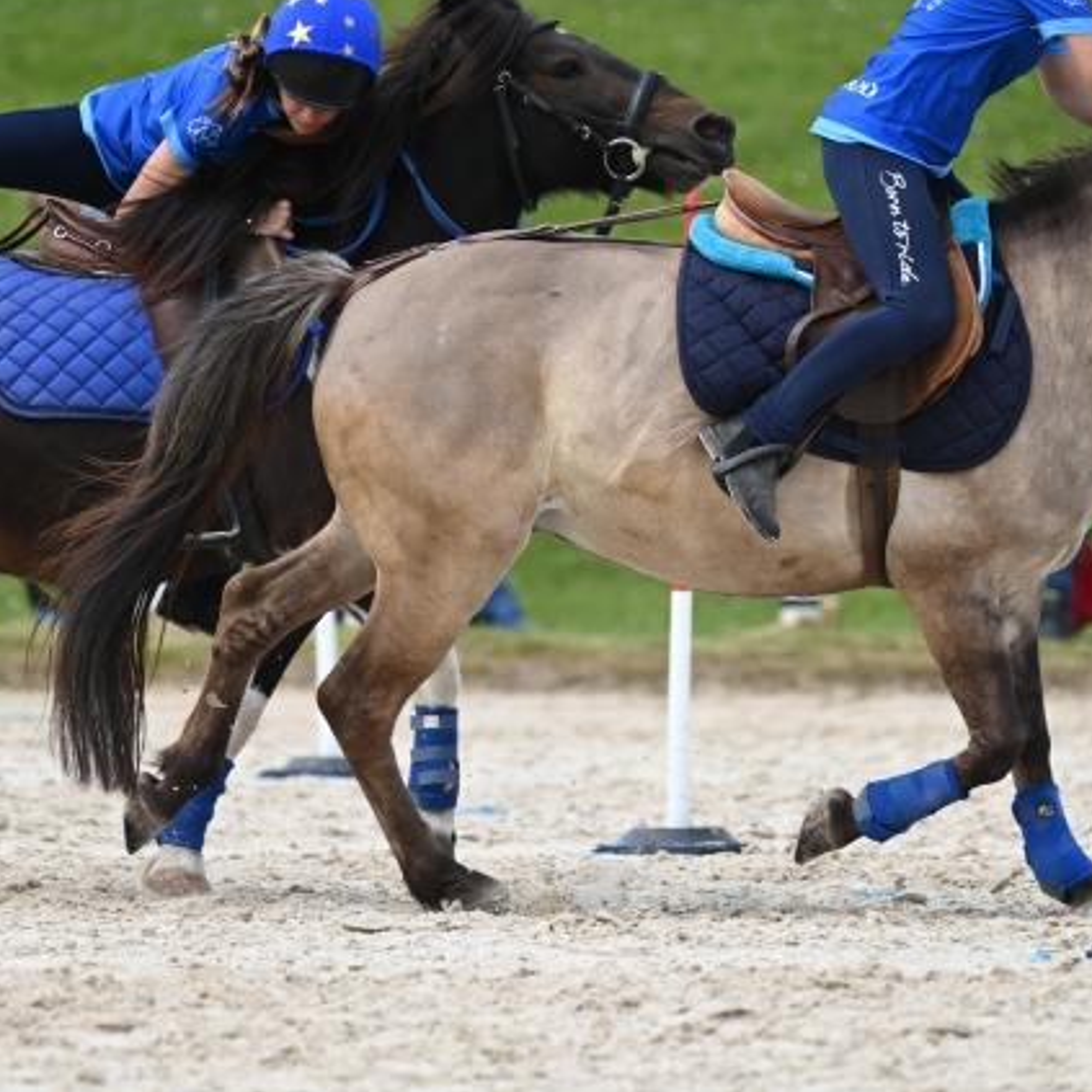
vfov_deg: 3.5
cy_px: 410
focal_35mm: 498
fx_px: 17774
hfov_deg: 3.5
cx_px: 534
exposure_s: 1/1250
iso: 450
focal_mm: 310
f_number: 5.3
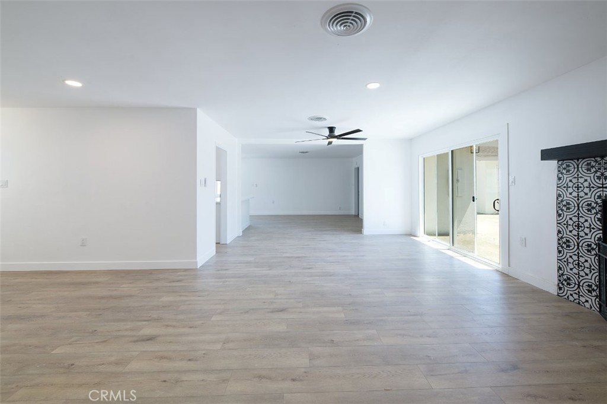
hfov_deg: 104.3
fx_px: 236
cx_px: 304
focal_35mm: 14
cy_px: 202
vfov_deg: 81.1
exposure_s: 1/13
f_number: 8
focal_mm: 14
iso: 64
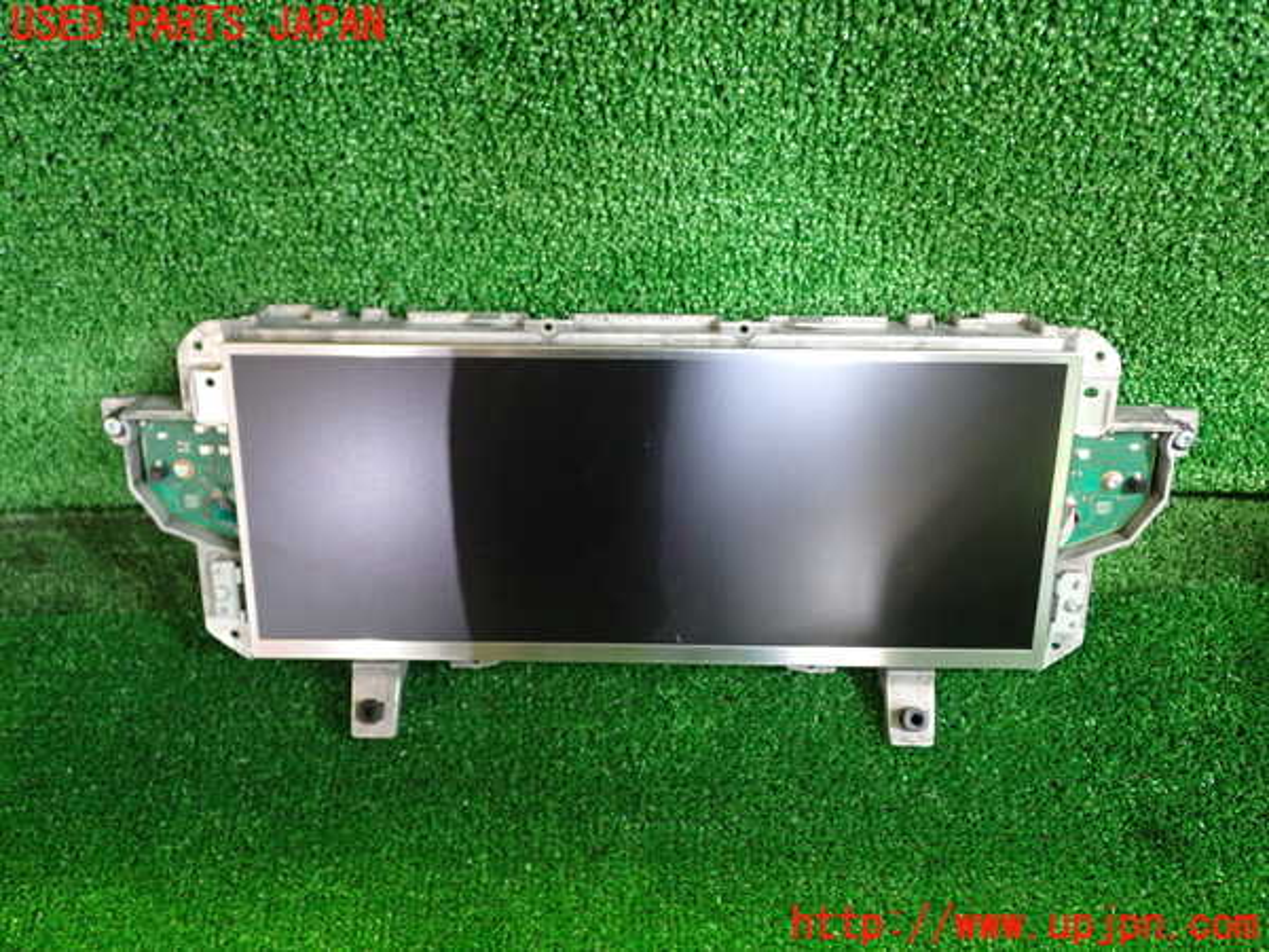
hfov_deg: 51.4
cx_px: 634
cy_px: 476
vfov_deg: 39.7
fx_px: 1320
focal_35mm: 36
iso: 800
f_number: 2.5
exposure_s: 1/20
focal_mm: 6.37
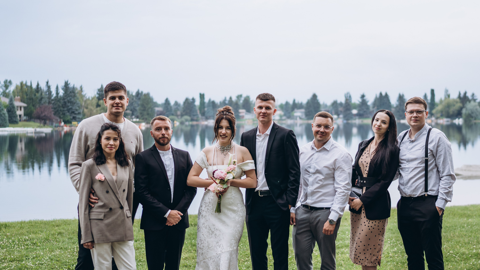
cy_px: 148
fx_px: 700
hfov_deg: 37.7
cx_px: 280
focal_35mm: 55
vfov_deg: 21.8
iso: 250
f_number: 1.4
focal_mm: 35
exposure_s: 1/1600
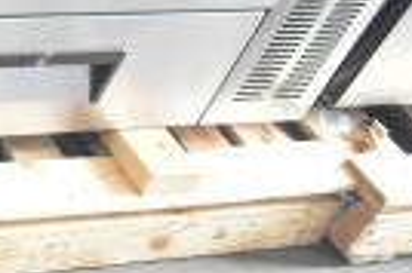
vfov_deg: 10.9
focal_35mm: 123
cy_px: -51
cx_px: -449
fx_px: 1406
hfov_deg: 13.8
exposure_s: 1/50
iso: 1600
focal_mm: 18
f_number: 3.5
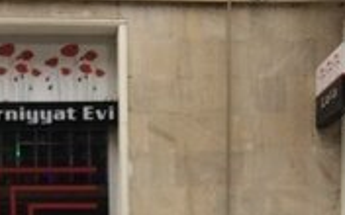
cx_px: 78
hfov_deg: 18.0
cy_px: 464
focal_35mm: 115
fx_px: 1081
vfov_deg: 10.3
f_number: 2.2
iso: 32
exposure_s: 1/102
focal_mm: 4.15
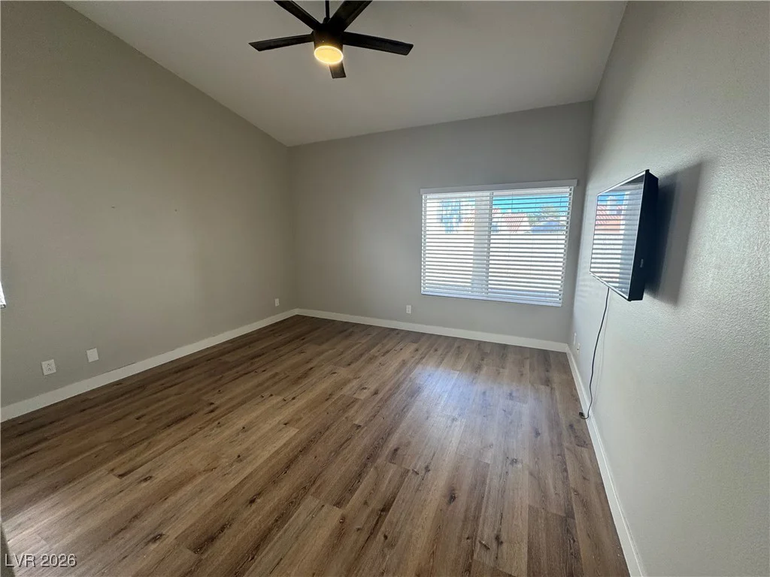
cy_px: 288
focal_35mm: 14
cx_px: 385
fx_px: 311
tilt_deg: -11.4
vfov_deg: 85.7
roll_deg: +0.9
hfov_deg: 102.1
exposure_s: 1/120
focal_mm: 2.22
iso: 80
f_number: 2.2
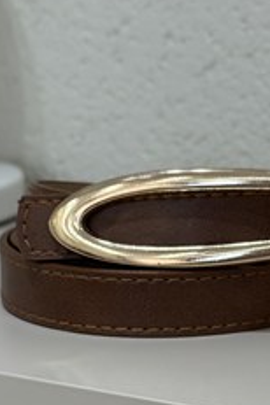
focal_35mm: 115
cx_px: 200
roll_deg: -0.1
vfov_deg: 17.7
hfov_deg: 11.9
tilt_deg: -13.0
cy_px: 274
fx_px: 1294
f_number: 1.78
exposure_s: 1/276
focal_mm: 6.86
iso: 80
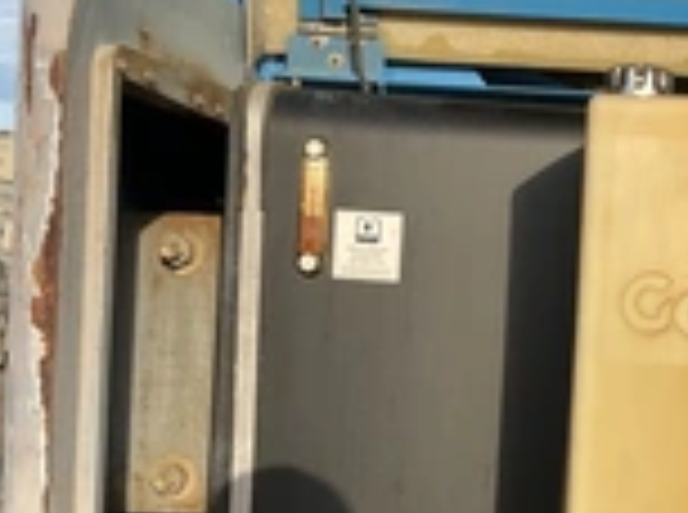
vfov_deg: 19.2
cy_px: 360
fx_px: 1507
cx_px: 544
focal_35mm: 76
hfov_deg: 25.3
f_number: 1.8
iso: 25
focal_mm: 3
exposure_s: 1/770
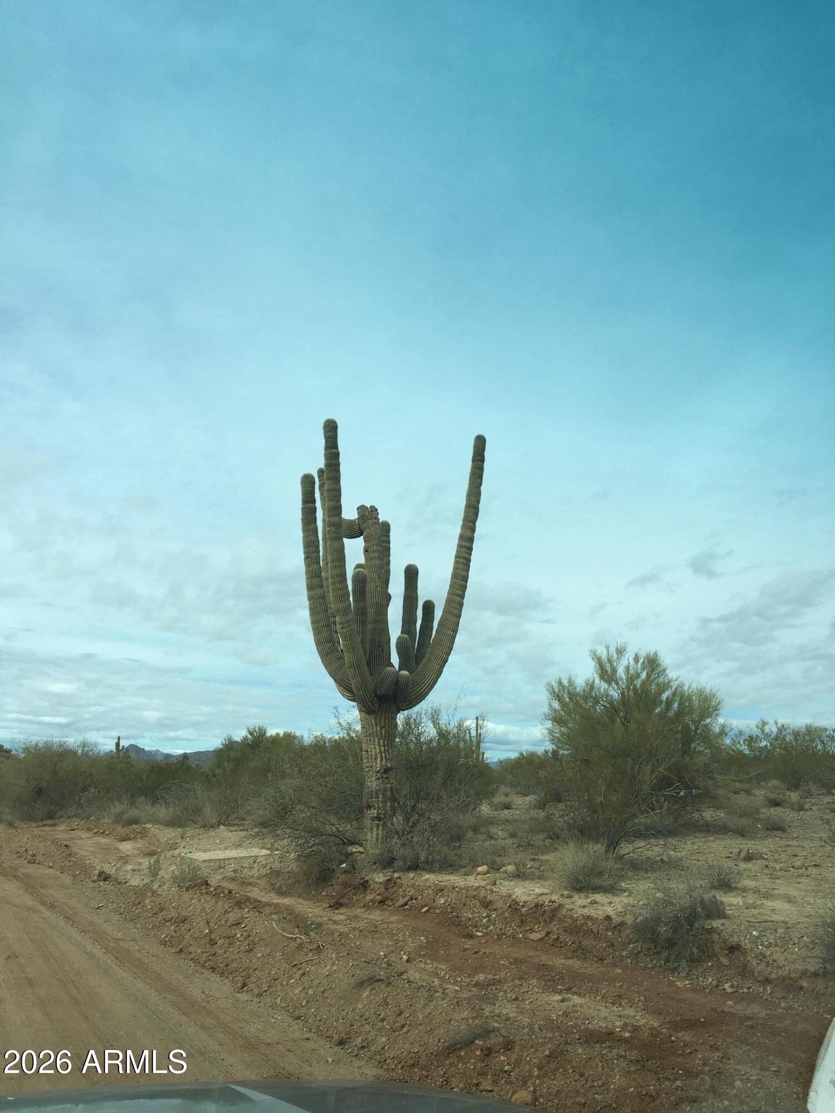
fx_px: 933
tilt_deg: +15.3
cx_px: 418
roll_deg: -0.5
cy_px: 556
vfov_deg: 61.7
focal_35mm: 29
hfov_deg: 48.2
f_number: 2.2
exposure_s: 1/1672
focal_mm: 4.15
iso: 25
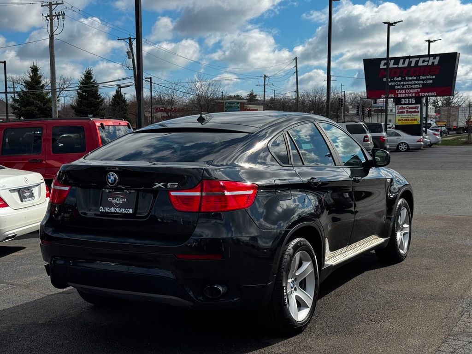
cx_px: 236
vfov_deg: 30.3
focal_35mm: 48
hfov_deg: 39.7
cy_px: 177
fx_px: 654
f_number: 1.78
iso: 64
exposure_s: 1/5848
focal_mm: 6.76
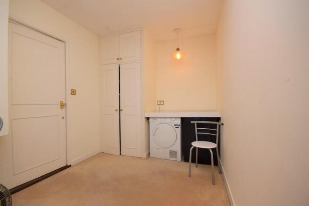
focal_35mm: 15
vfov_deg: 77.4
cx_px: 154
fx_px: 129
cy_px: 103
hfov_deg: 100.4
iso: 400
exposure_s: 1/60
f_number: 8
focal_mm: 10
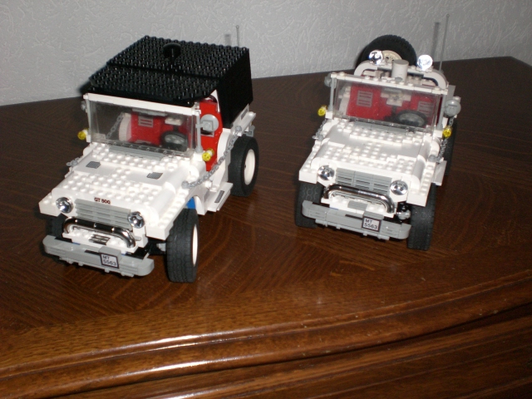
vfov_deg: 37.7
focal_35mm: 38
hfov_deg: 49.0
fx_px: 584
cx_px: 266
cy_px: 200
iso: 200
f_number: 3.1
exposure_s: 1/60
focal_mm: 6.3
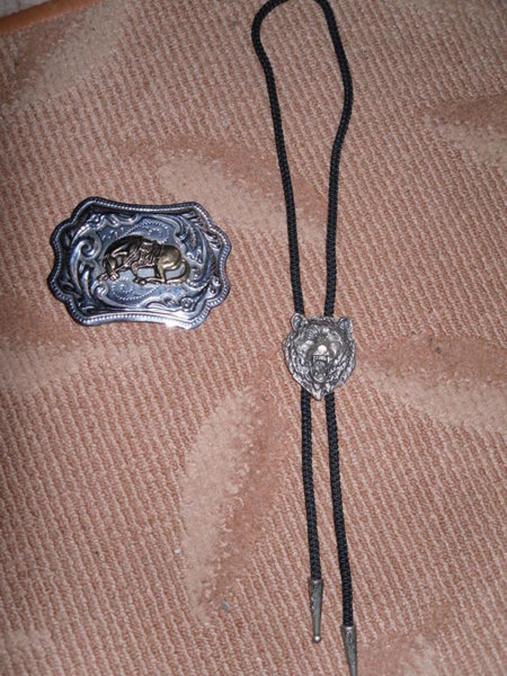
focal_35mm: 35
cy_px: 338
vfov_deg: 52.6
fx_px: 683
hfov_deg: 40.7
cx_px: 254
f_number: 3.5
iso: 80
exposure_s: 1/45
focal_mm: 6.3
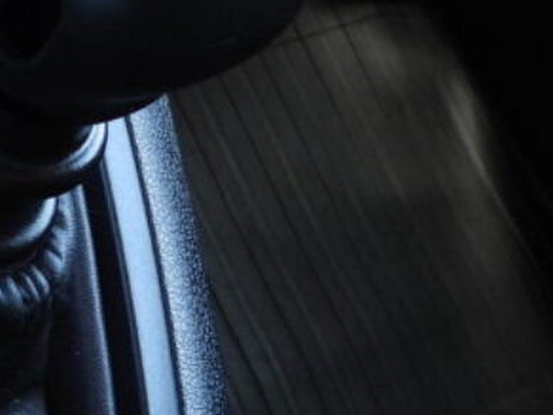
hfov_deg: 17.7
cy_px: 222
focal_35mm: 107
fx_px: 1710
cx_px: -55
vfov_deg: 13.8
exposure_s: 1/30
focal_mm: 4.7
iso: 100
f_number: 2.8
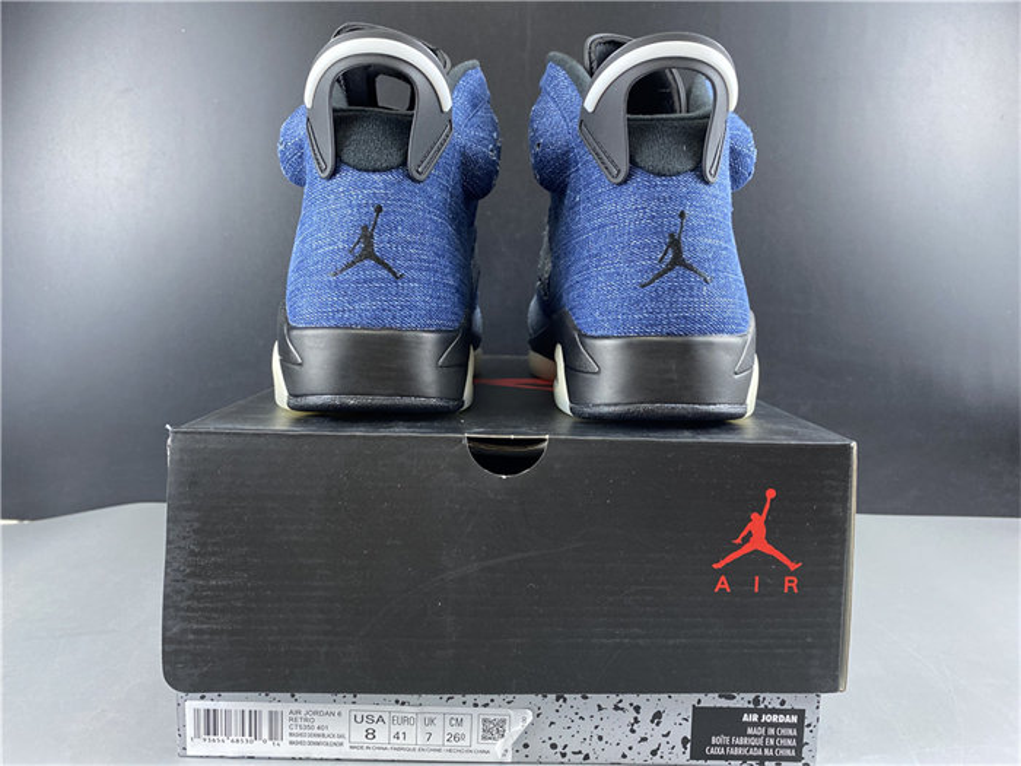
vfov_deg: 53.1
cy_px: 383
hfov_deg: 67.3
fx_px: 767
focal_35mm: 26
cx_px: 510
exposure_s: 1/50
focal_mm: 4.25
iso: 160
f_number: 1.8
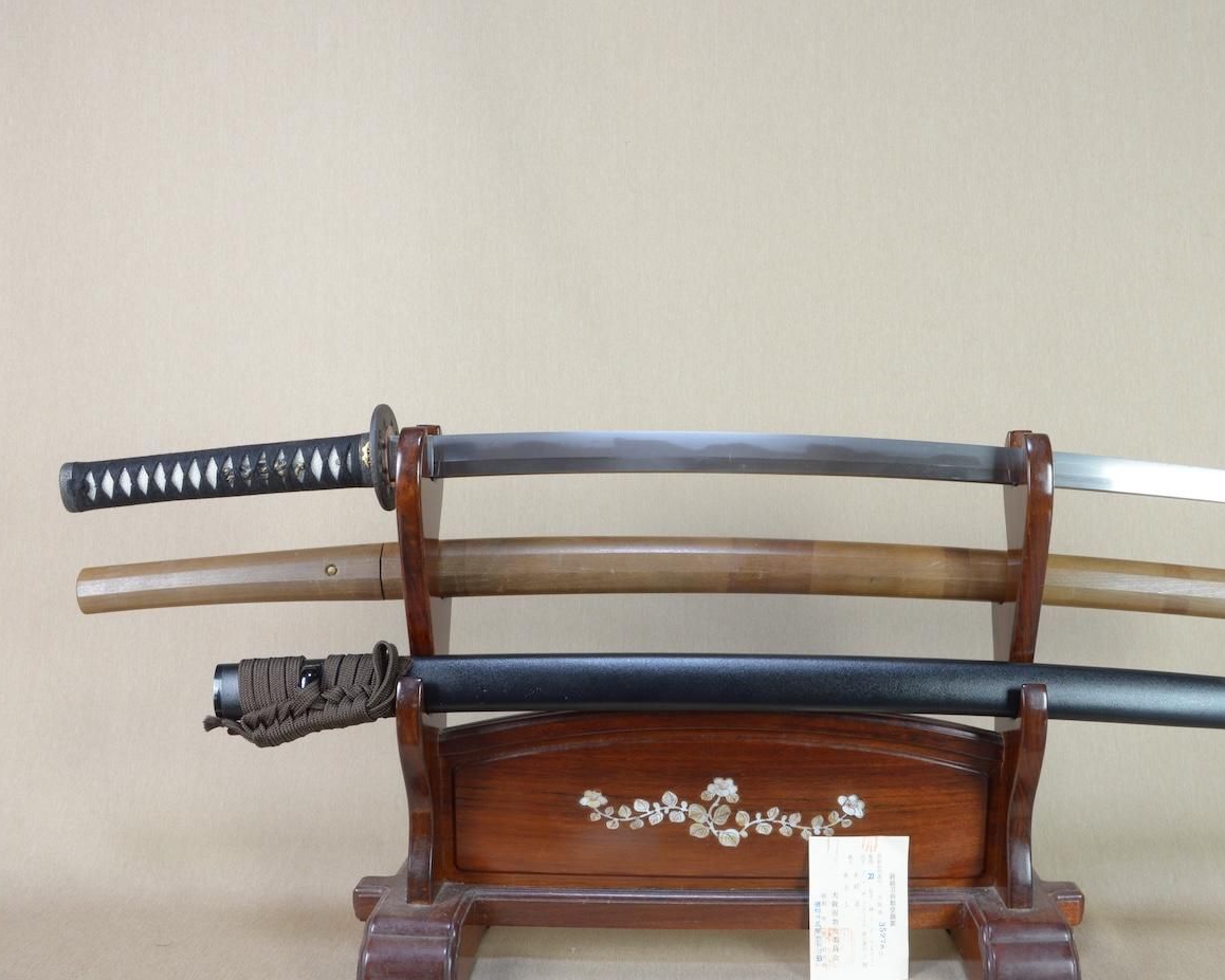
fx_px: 1233
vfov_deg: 43.4
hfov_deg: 52.6
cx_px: 714
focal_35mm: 34
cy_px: 491
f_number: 11
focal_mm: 20
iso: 400
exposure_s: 1/2
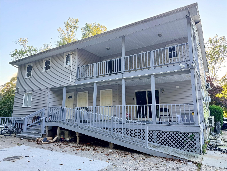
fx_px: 157
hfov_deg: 71.6
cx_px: 114
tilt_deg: +10.9
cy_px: 86
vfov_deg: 56.8
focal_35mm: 24
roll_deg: +0.2
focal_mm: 6.76
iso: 80
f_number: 1.78
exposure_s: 1/297
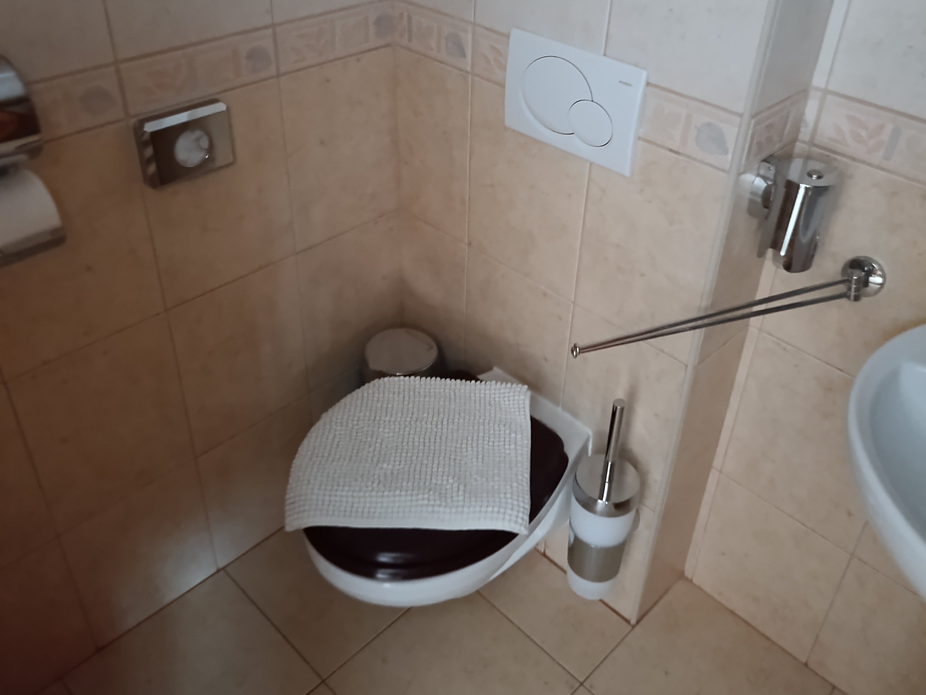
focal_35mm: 31
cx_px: 469
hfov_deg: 58.3
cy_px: 277
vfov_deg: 45.2
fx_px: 829
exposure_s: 1/20
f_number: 1.6
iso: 10000
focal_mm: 6.14
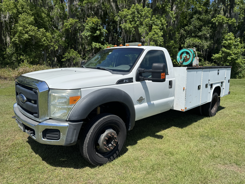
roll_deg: -1.1
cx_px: 122
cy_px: 92
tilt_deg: -9.5
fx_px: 170
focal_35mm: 24
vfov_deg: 56.8
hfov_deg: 71.6
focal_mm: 6.76
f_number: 1.78
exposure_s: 1/4950
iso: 80
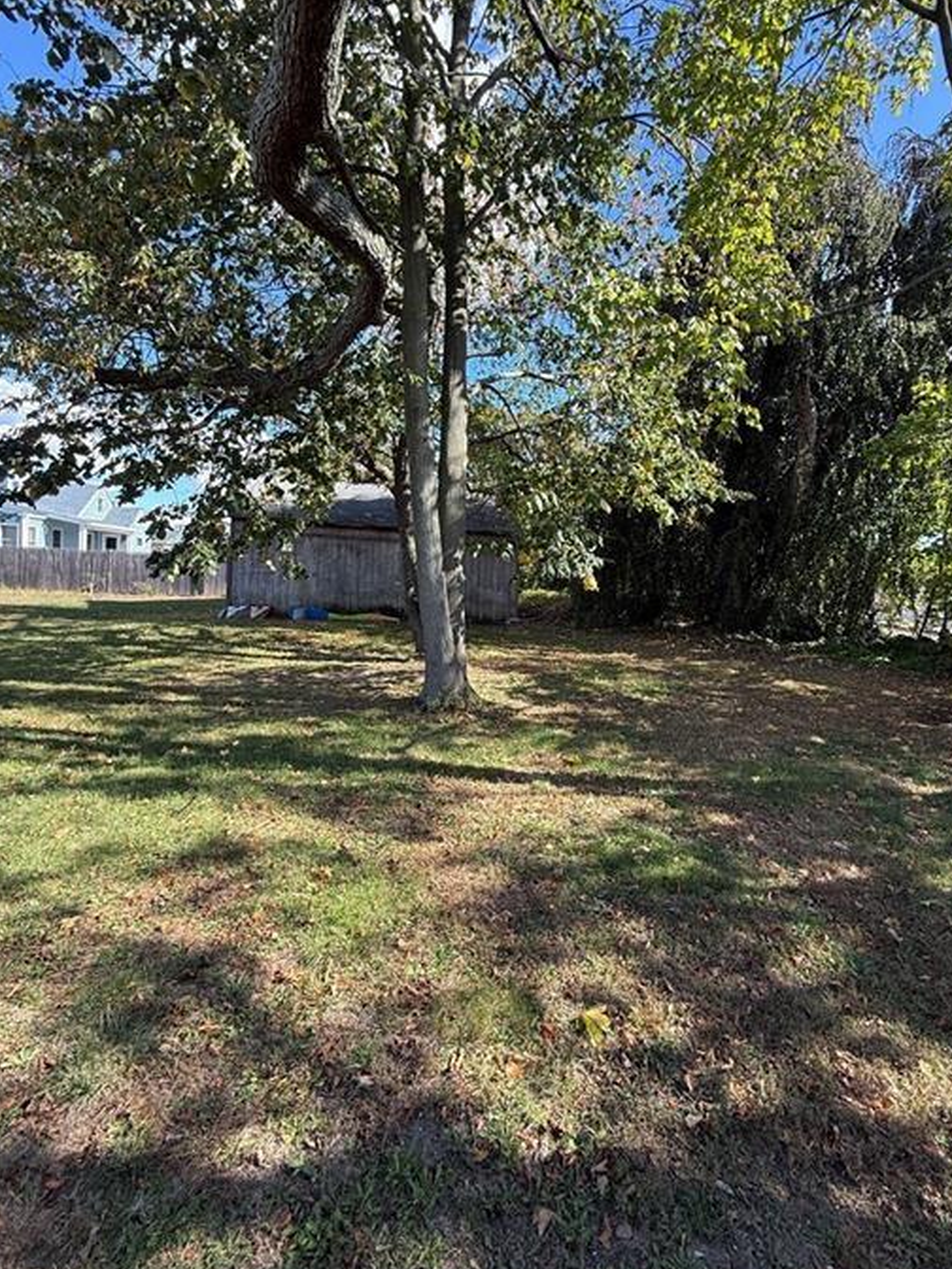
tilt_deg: -0.9
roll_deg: -1.6
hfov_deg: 77.9
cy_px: 595
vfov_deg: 94.4
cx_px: 525
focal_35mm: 16
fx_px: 587
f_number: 2.2
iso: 50
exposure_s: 1/297
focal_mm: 2.22
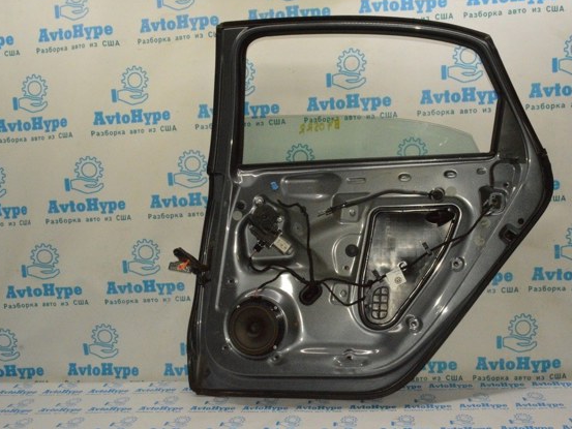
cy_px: 210
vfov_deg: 46.8
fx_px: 496
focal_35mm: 30
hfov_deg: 59.7
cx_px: 324
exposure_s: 1/200
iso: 6400
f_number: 16
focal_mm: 18
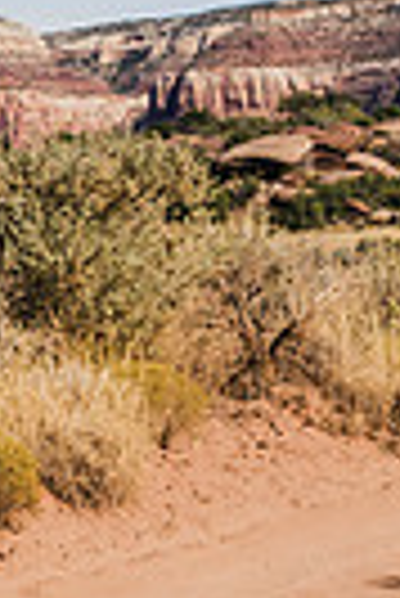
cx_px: -189
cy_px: 479
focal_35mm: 148
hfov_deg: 9.1
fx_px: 2460
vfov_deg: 13.8
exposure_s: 1/800
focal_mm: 34
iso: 100
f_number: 5.6
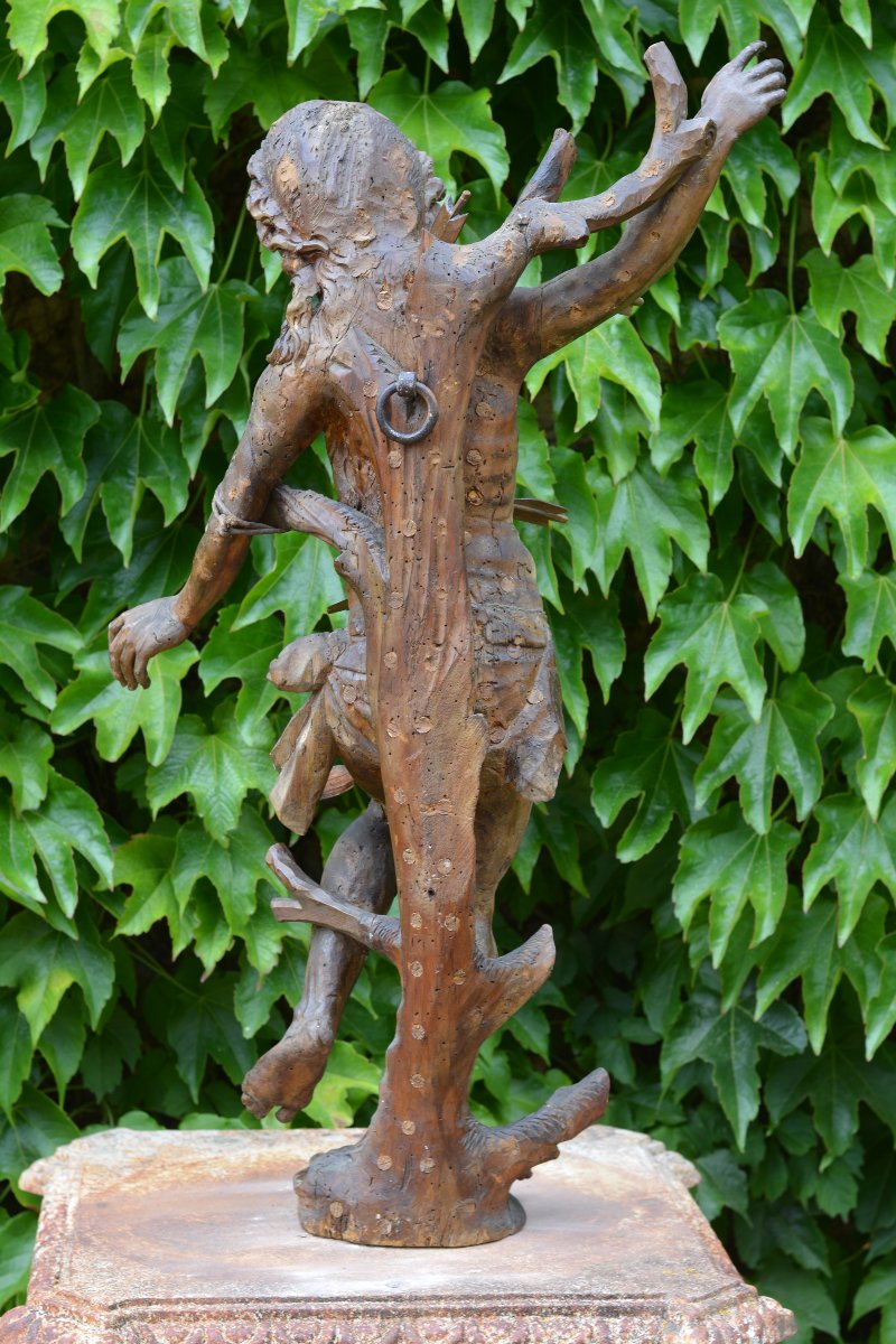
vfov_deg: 27.0
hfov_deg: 18.2
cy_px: 672
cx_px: 448
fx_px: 2800
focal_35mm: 75
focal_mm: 50
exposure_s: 1/60
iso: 100
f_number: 4
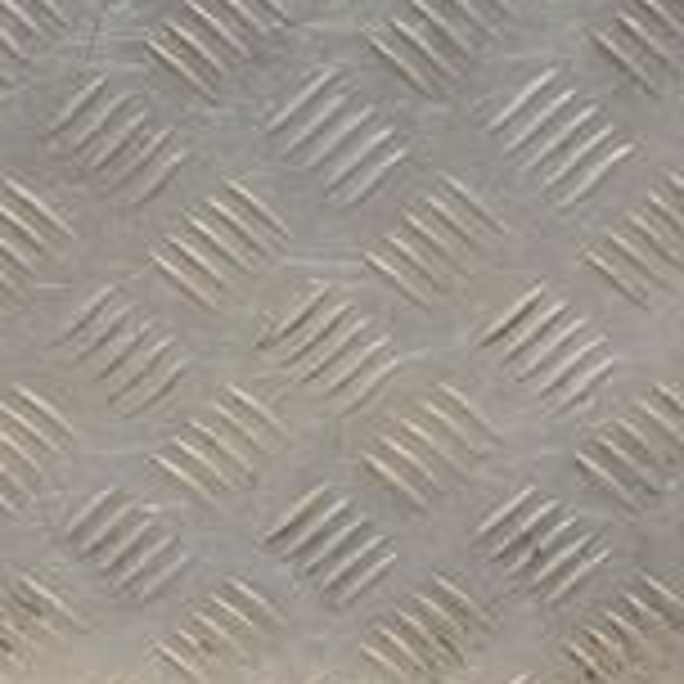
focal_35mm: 161
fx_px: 3599
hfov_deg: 10.8
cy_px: 657
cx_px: 108
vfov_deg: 10.8
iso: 800
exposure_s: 1/200
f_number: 7.1
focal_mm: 30
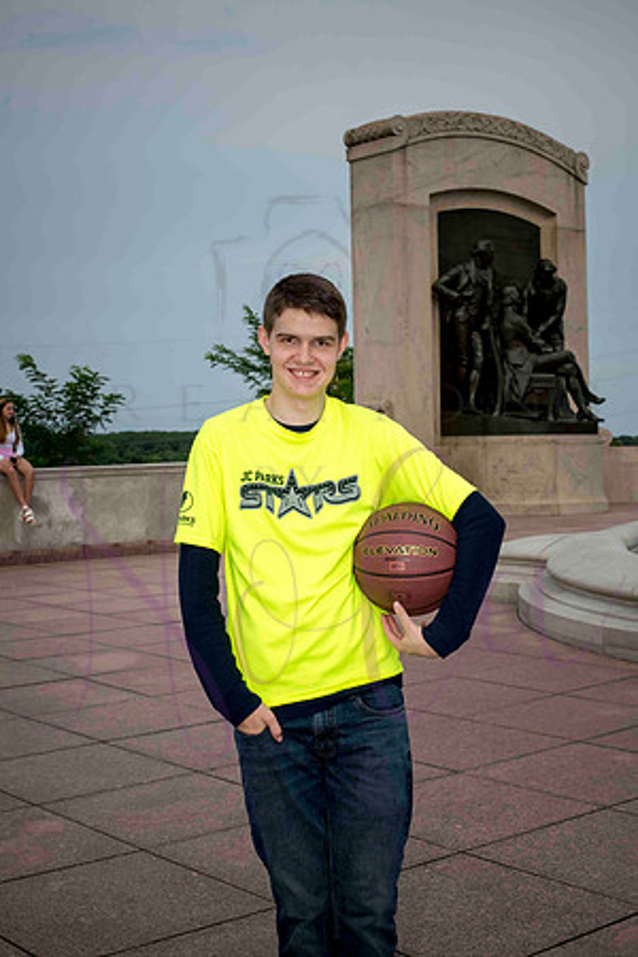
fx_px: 1329
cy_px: 478
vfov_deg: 39.6
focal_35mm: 50
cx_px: 319
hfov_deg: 27.0
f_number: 10
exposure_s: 1/800
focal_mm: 50
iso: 640
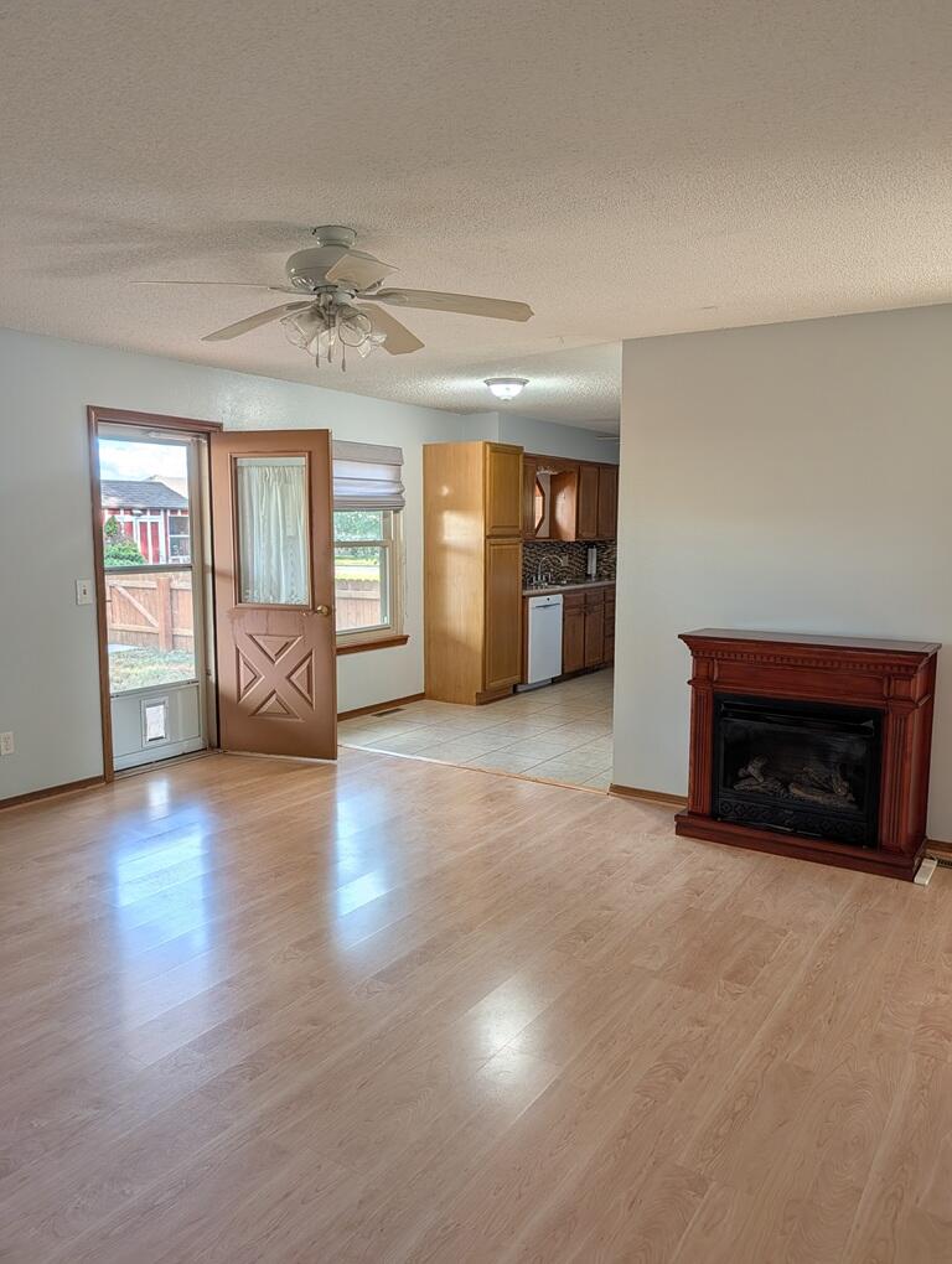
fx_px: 878
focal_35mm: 24
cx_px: 476
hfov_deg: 56.9
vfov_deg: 71.5
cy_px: 632
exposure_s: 1/214
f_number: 1.68
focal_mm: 6.9
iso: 18
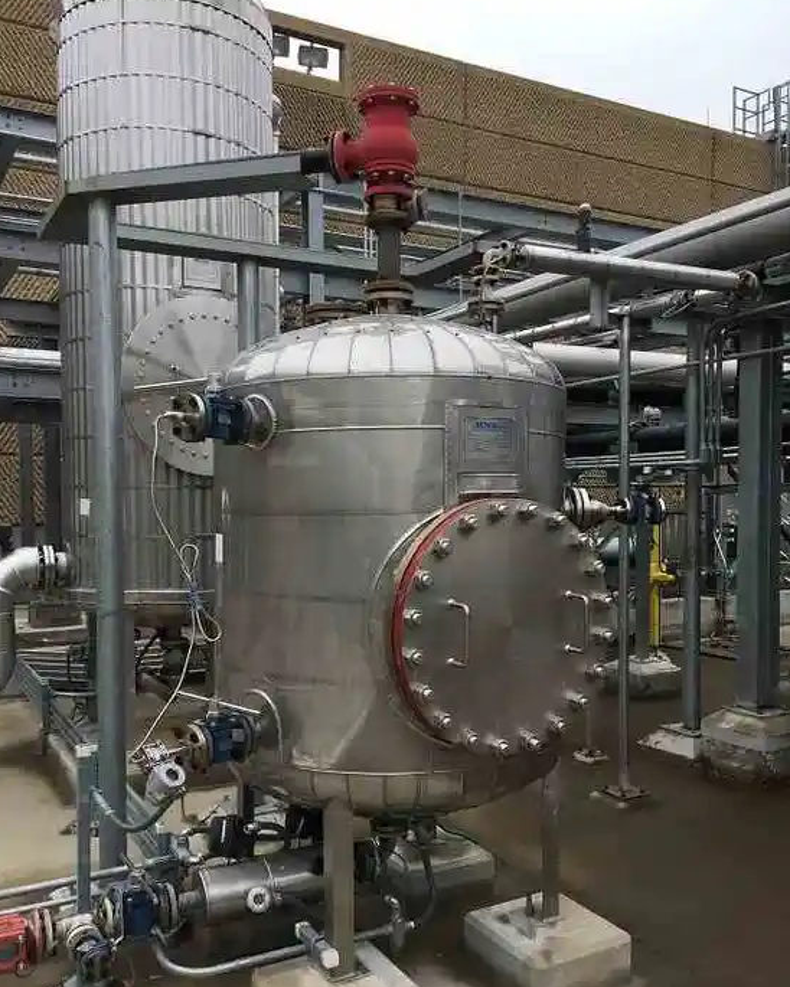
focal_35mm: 31
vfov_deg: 57.1
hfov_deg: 47.1
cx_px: 389
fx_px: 906
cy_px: 530
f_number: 2.2
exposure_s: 1/409
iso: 25
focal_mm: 4.15
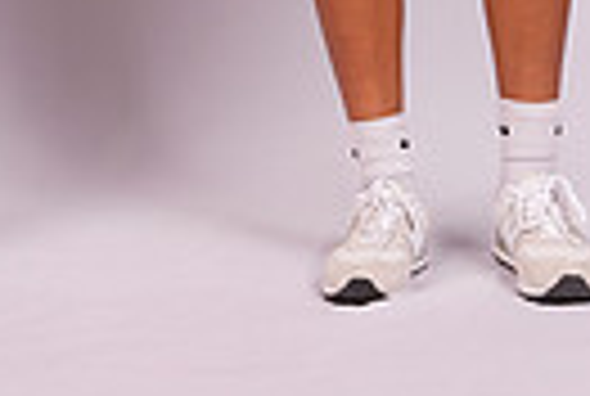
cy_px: -580
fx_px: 3942
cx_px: 72
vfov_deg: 5.5
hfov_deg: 8.5
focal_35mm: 240
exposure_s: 1/200
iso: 200
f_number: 6.3
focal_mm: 70
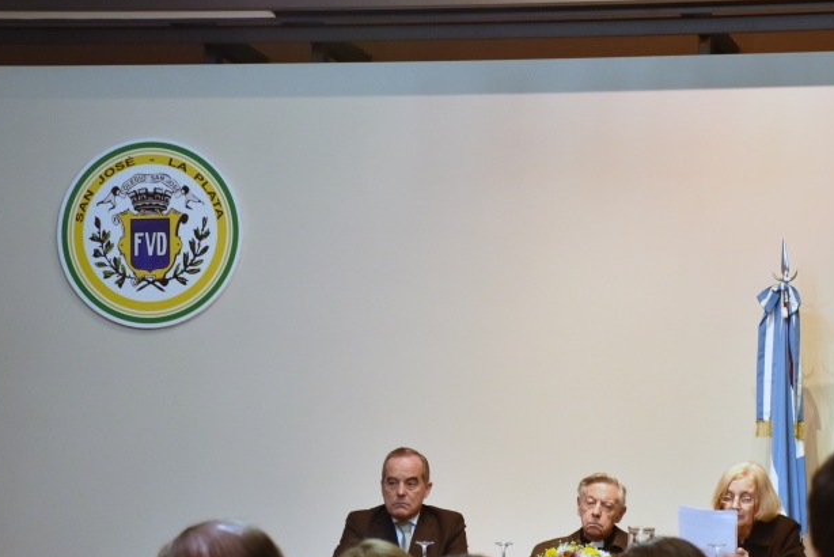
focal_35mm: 130
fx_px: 3013
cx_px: 591
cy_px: 446
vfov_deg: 10.5
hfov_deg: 15.7
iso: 800
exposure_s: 1/50
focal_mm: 52
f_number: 5
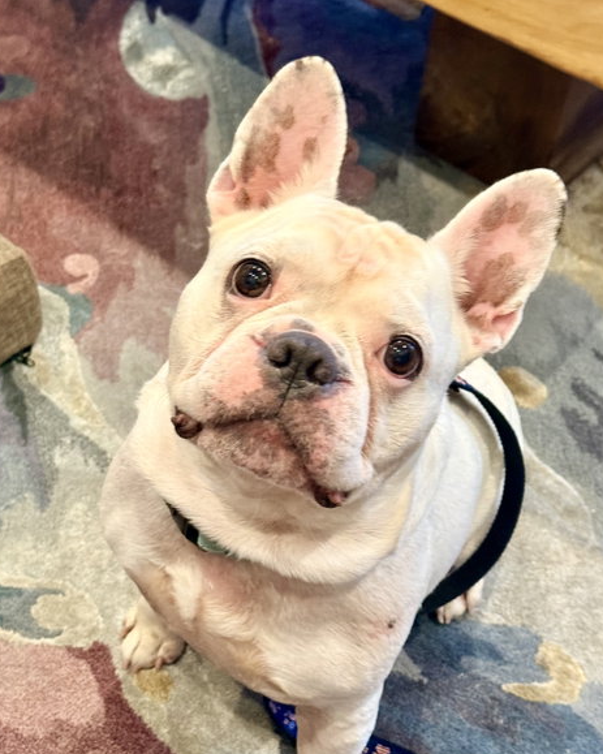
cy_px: 402
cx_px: 307
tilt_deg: -49.3
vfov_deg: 34.7
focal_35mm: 54
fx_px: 1205
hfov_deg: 28.1
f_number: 1.78
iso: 320
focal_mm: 6.76
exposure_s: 1/40
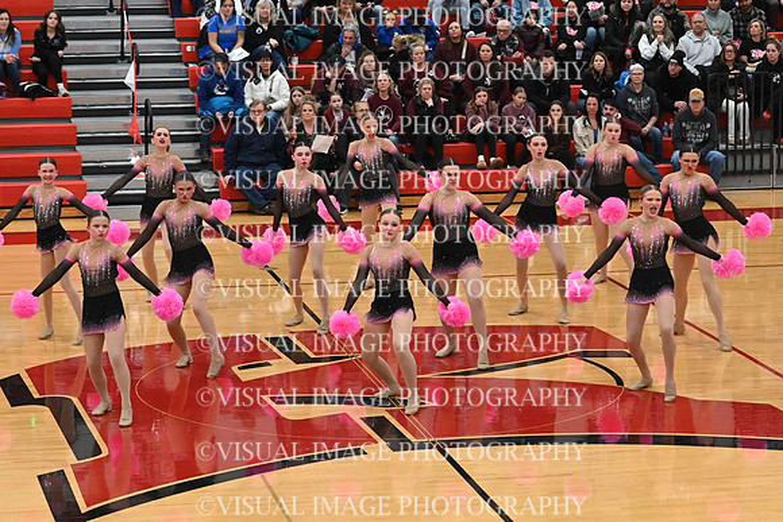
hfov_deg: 19.5
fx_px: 2284
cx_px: 392
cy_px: 261
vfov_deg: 13.0
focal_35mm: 105
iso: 8000
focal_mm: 70
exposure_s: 1/400
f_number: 4
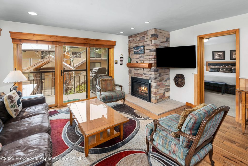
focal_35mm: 16
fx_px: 110
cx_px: 124
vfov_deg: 73.8
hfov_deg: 96.7
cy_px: 83
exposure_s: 1.6
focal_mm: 16
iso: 400
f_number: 11
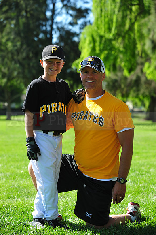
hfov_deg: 14.8
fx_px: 599
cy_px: 118
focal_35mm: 92
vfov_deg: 22.2
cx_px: 78
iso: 200
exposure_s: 1/500
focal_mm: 92
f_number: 5
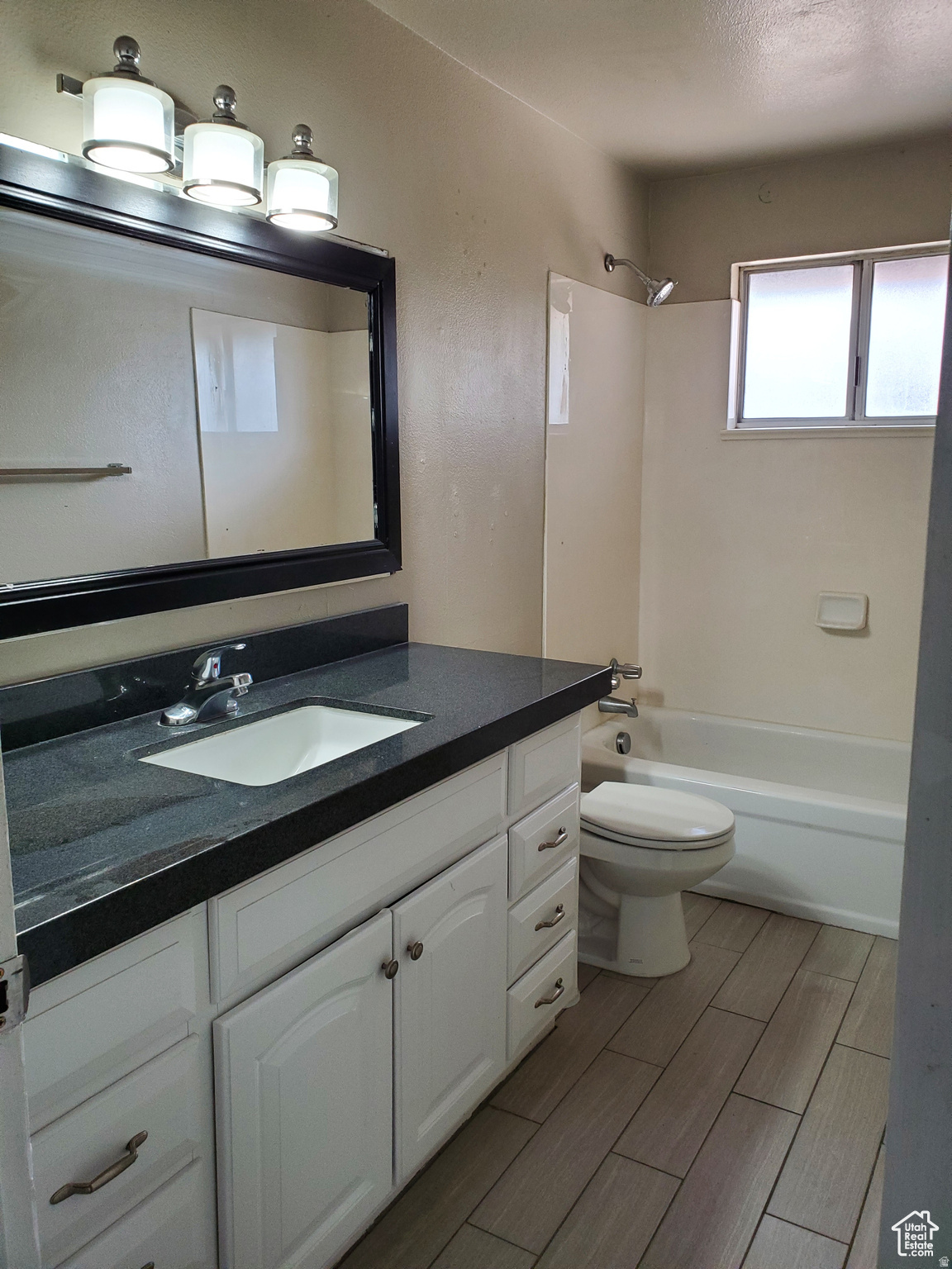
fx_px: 953
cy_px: 634
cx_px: 476
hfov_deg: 53.1
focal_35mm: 26
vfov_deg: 67.3
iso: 250
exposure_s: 1/120
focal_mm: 4.3
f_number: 2.4
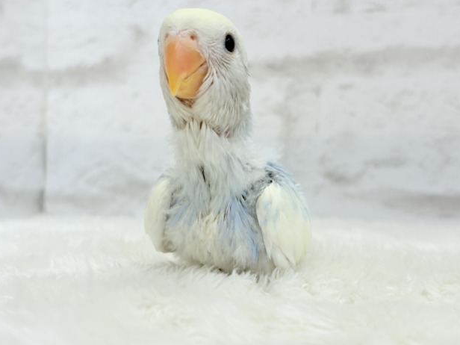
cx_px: 235
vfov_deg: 27.0
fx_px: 718
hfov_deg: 35.5
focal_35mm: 54
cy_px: 172
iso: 50
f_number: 1.6
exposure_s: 1/100
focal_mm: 5.96
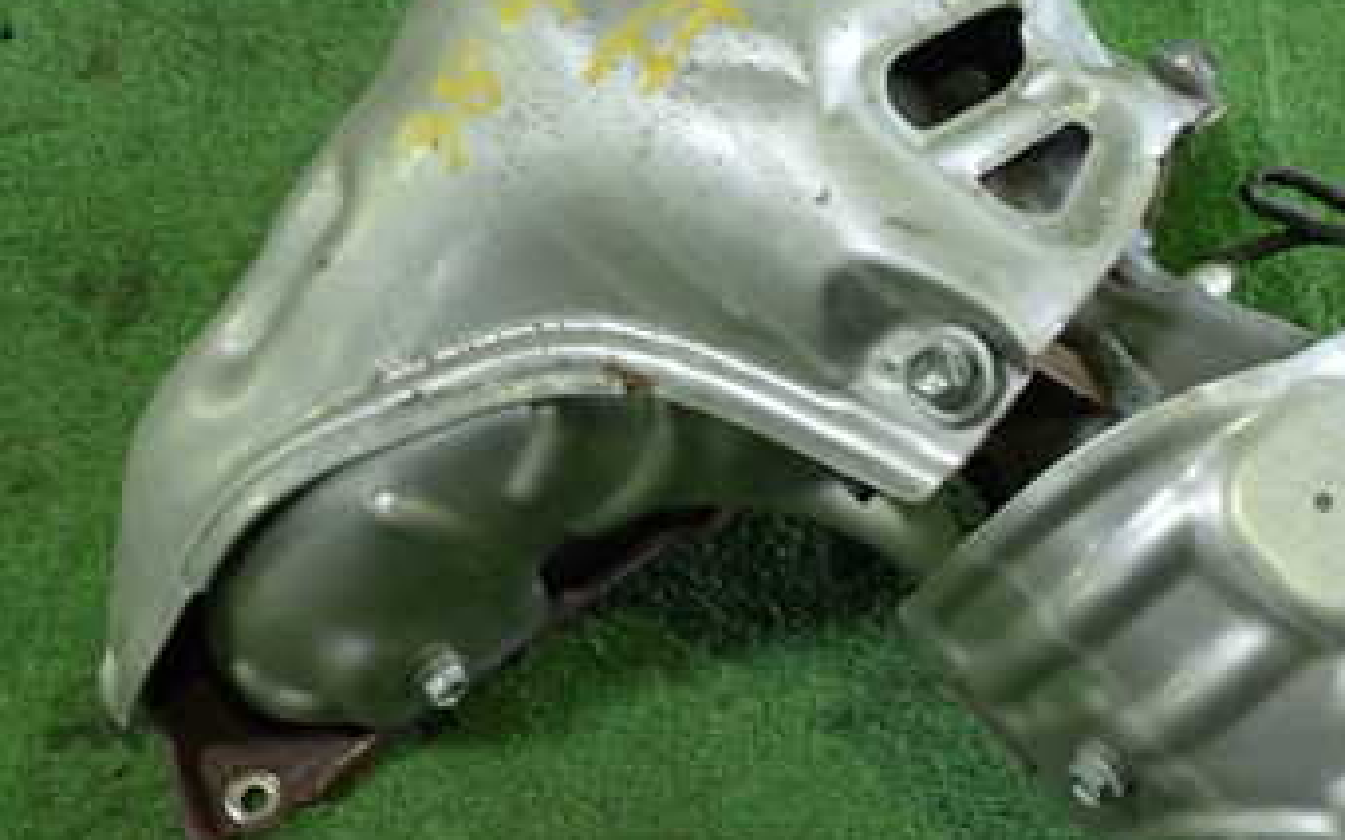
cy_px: 517
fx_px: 2052
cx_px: 1053
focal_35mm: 56
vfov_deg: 23.1
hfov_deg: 35.3
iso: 400
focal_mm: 5.4
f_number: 2.3
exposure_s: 1/30
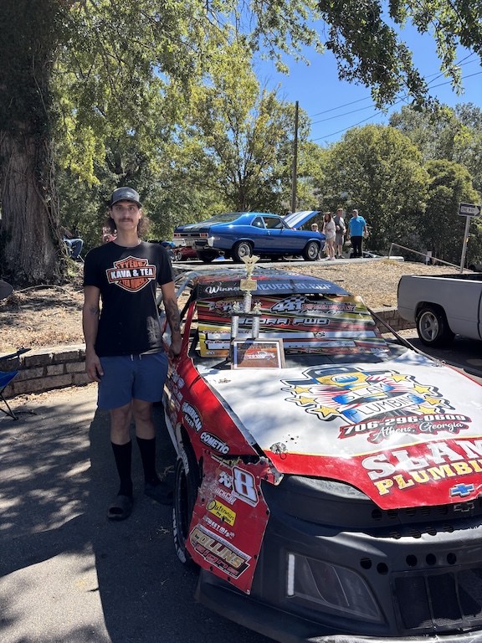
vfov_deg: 67.3
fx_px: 483
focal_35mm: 26
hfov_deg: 53.1
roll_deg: +1.9
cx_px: 241
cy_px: 322
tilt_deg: -7.1
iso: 50
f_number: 1.6
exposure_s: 1/1279
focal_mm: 5.96
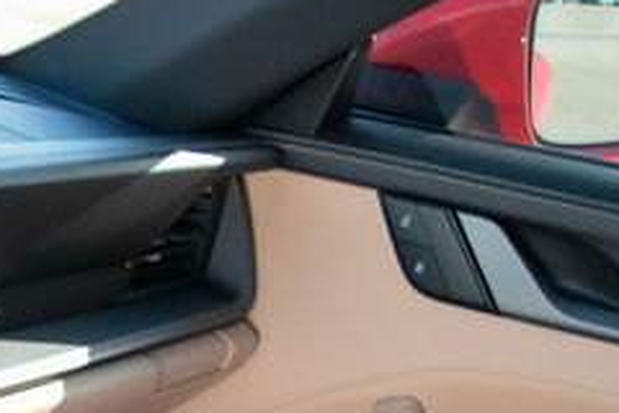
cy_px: 778
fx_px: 1977
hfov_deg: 15.9
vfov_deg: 11.0
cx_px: -387
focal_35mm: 115
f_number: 3.5
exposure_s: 1/500
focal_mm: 18
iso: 1250
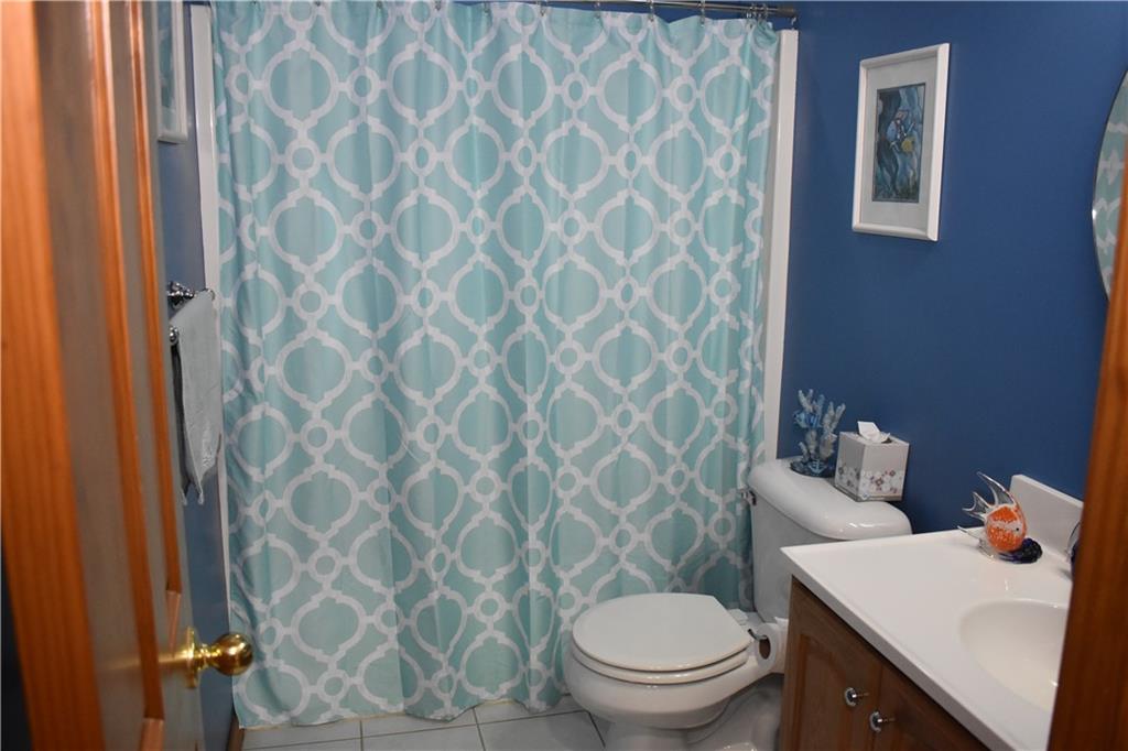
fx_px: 940
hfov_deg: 61.9
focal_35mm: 30
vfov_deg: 43.6
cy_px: 376
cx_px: 564
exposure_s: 1/125
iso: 2200
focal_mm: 20
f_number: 3.5
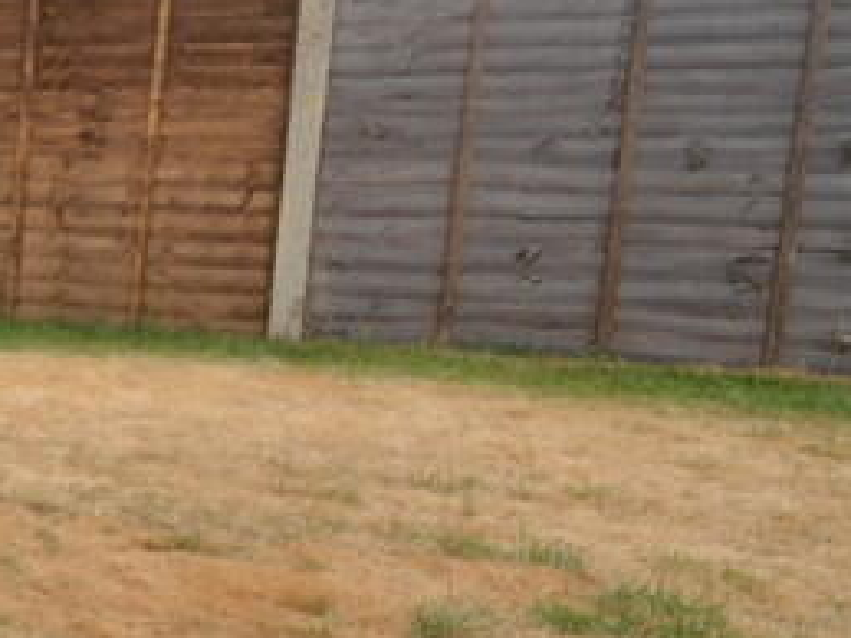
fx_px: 1401
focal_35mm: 57
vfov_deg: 25.6
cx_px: -641
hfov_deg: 22.2
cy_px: 237
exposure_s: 1/60
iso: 100
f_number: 8
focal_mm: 10
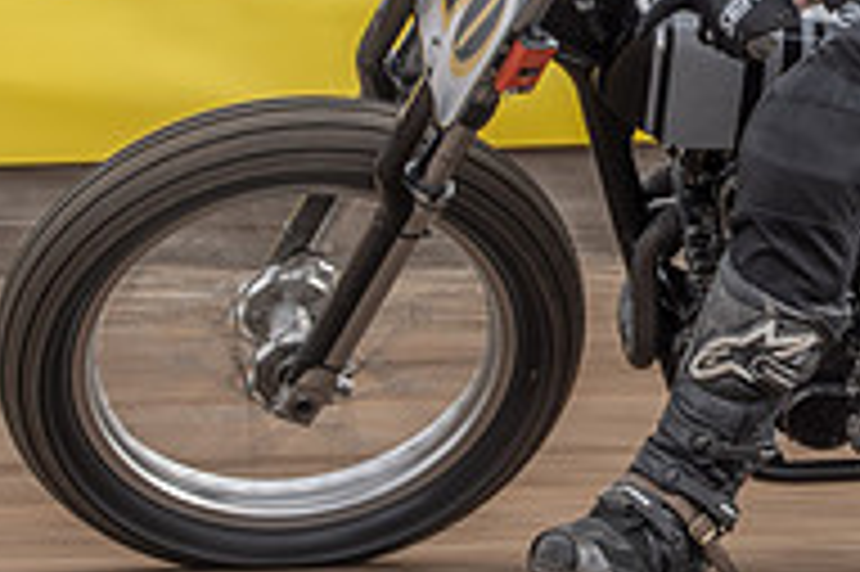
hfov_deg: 4.7
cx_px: 749
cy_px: -73
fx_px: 10573
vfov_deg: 3.1
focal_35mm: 443
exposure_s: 1/125
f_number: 13
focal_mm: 82
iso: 125
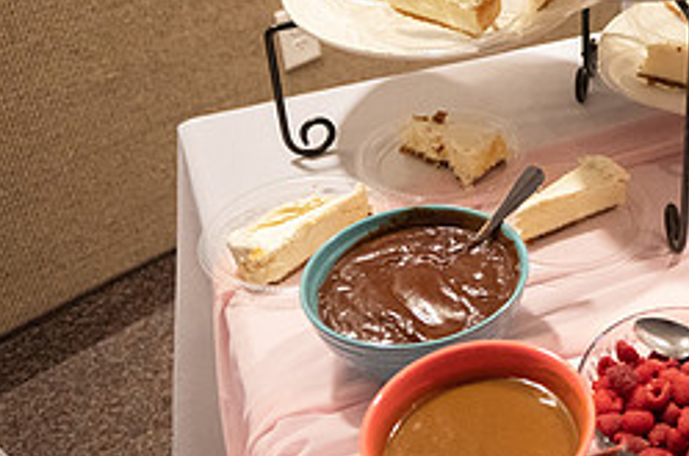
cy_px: 77
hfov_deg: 31.8
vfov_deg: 23.7
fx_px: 1070
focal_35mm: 56
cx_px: 750
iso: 10000
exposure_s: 1/400
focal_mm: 24
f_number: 3.5
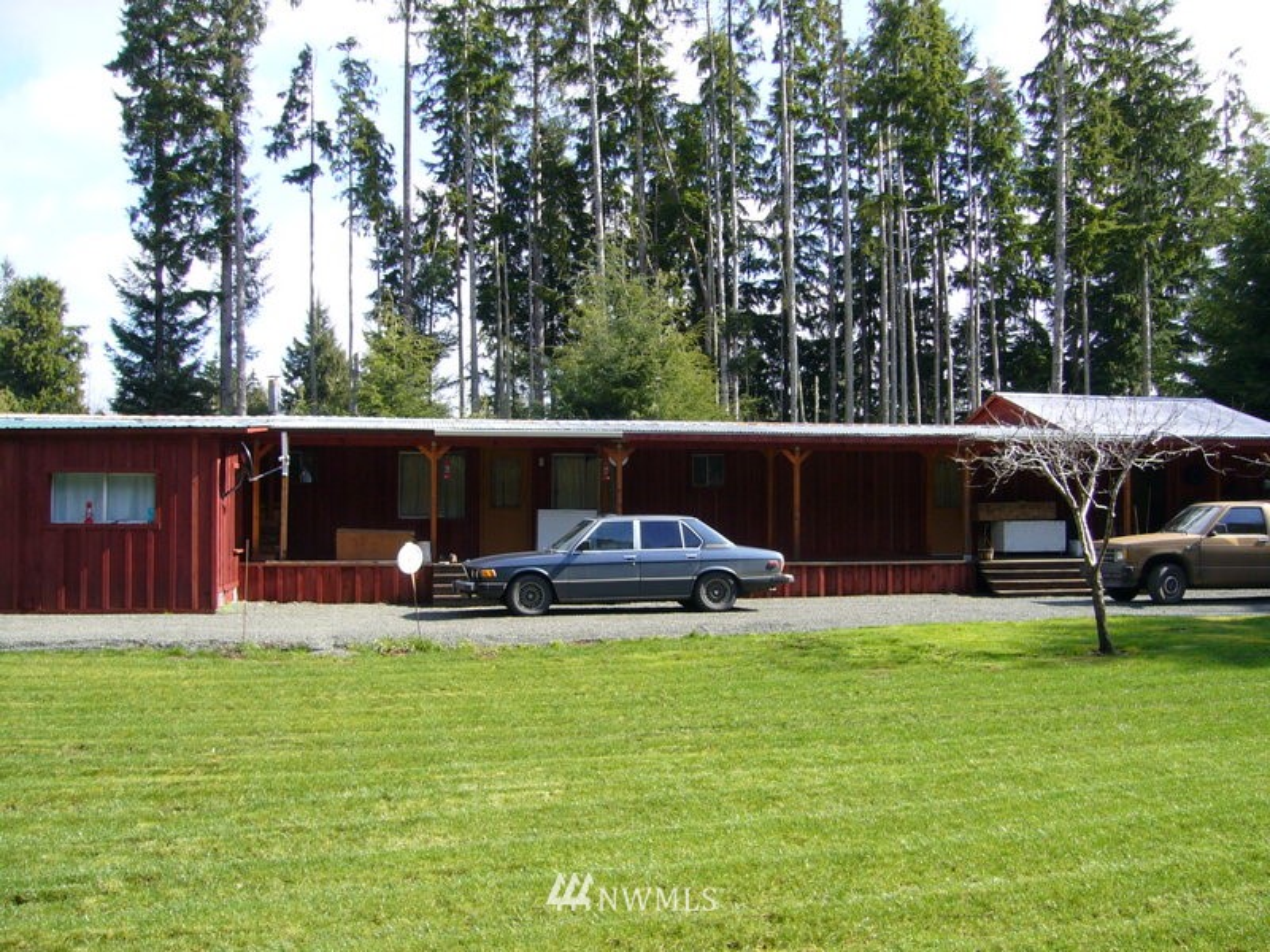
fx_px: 1284
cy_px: 476
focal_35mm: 35
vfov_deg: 40.7
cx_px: 635
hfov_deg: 52.6
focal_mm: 5.8
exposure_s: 1/125
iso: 80
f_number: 2.8
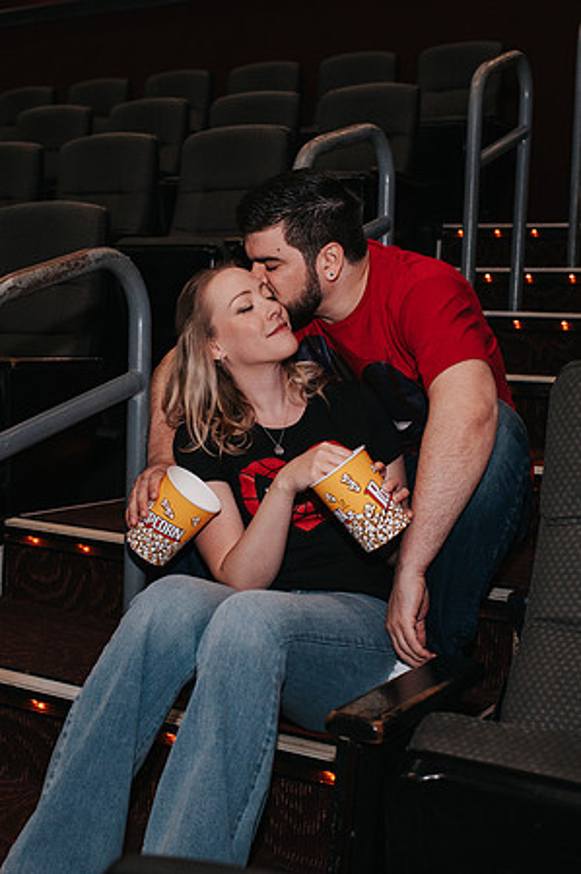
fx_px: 1275
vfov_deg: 37.8
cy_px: 437
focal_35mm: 53
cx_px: 175
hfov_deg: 25.5
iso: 1000
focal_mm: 35
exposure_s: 1/160
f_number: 3.2
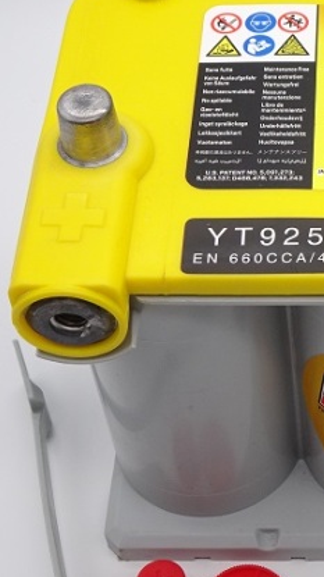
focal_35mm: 84
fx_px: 1285
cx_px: 367
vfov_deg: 25.3
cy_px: 250
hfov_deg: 14.0
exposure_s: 1/50
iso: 160
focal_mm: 8.51
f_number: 4.5
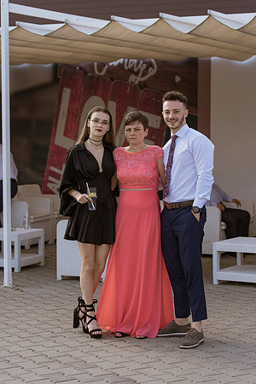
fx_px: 960
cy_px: 192
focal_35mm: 90
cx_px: 128
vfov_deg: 22.6
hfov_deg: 15.2
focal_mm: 90
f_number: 4.5
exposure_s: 1/1000
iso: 400
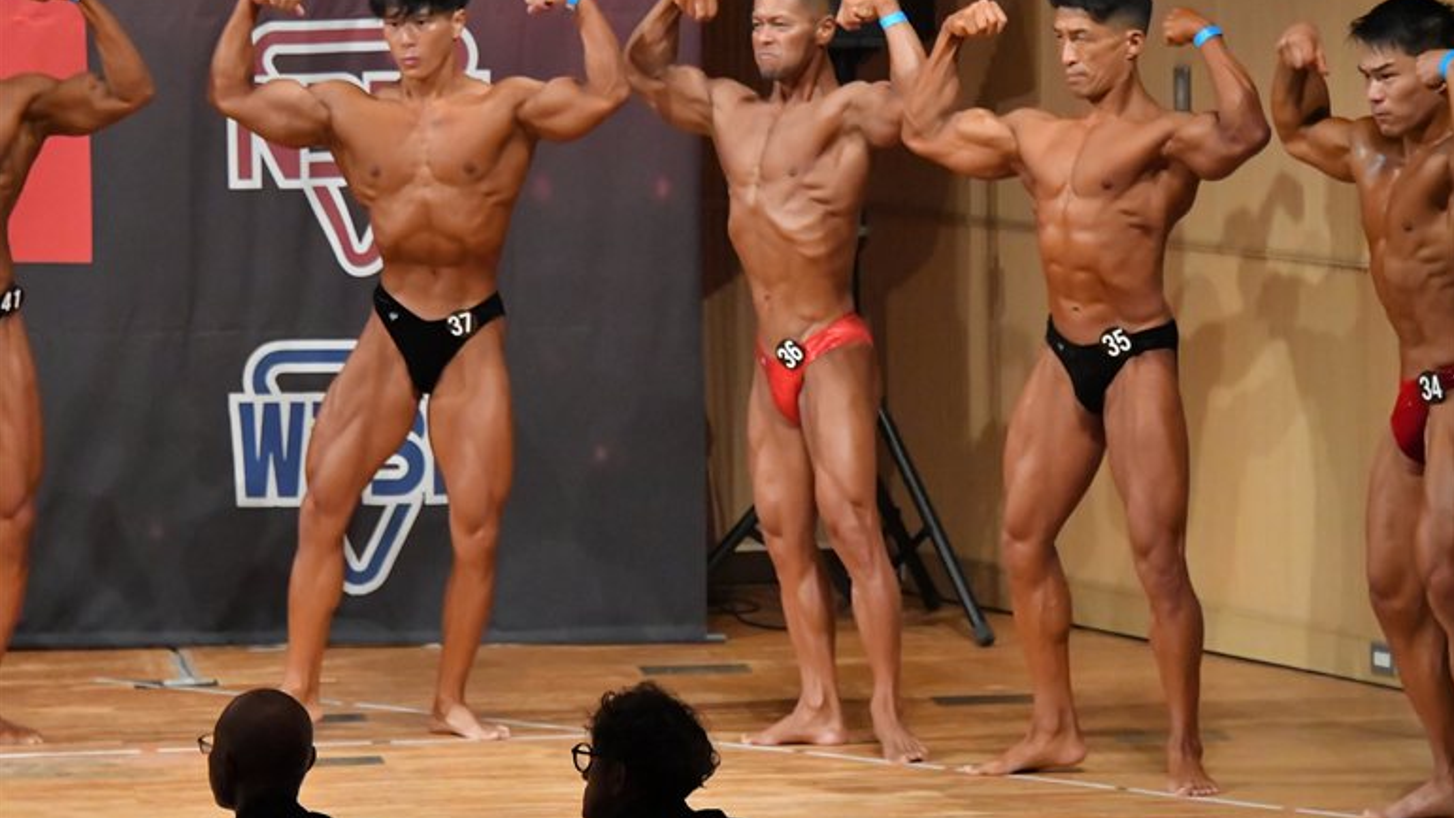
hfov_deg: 7.6
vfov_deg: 4.3
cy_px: 369
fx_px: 10951
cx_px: 729
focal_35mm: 284
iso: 11400
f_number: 5.6
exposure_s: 1/400
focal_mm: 180
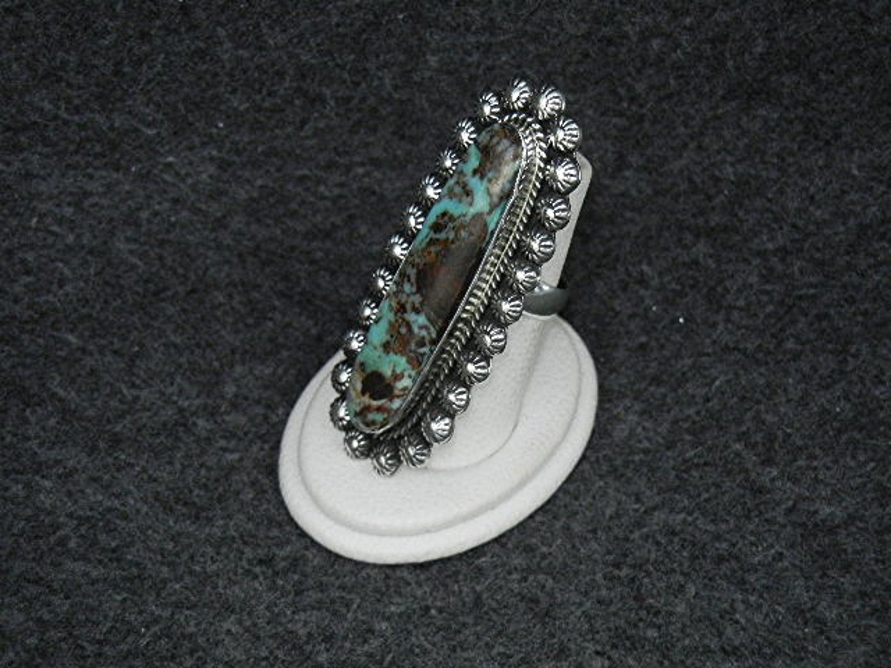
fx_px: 2291
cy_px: 334
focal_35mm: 89
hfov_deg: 22.0
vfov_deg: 16.6
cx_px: 446
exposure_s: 1/30
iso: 668
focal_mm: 16
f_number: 4.4
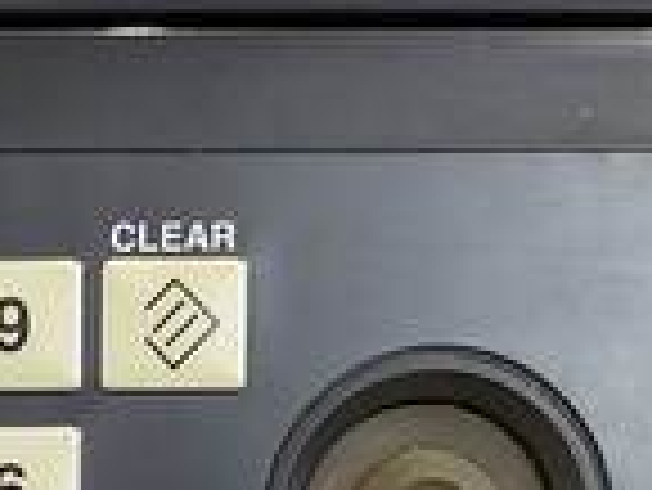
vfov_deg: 12.2
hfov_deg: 16.6
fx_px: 2074
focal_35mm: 110
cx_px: -265
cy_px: 926
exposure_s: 1/50
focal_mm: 5.43
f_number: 1.89
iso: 437
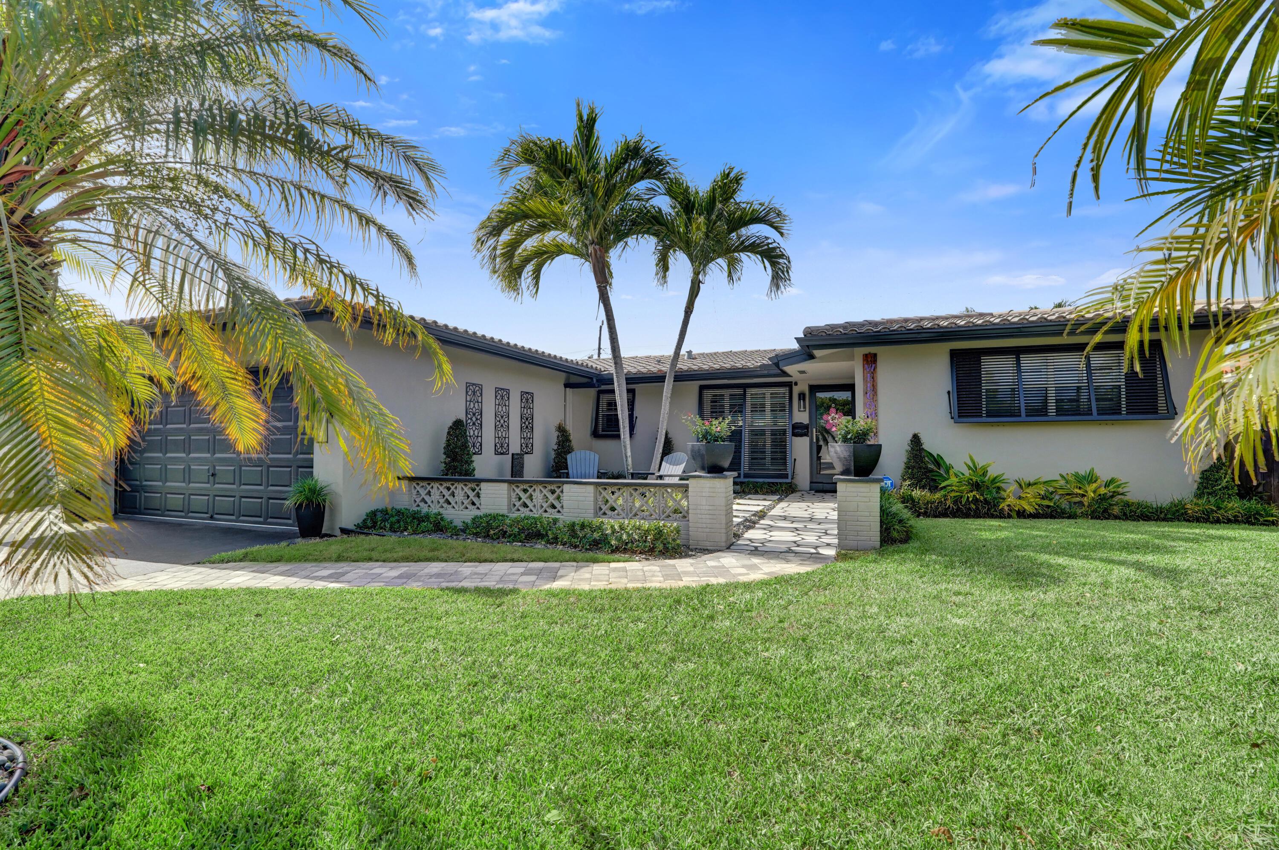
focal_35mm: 16
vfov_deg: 73.6
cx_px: 640
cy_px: 425
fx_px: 568
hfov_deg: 96.8
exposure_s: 1/250
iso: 640
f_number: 13
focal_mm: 16
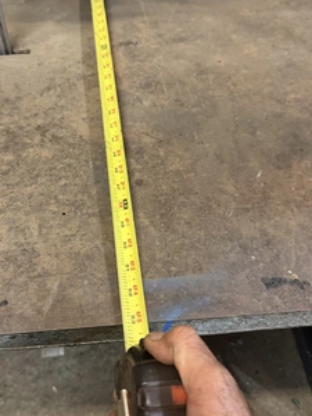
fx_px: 385
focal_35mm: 32
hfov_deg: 43.8
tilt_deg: -52.2
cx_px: 115
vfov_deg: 56.8
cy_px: 194
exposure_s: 1/60
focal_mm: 6.76
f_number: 1.78
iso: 800
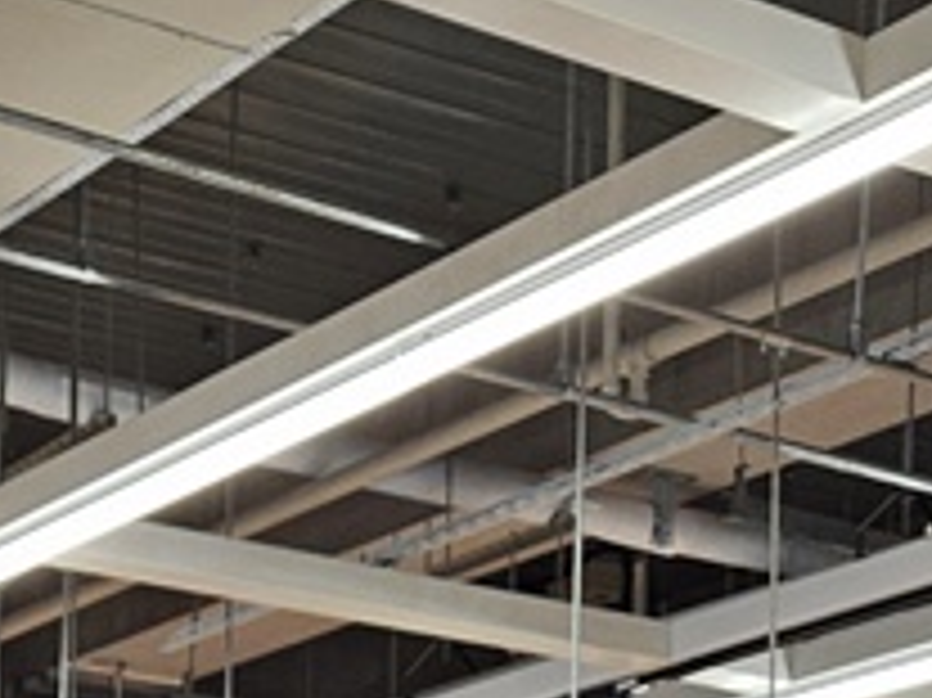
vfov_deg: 11.8
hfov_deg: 17.2
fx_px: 2987
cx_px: -95
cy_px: 1423
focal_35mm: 111
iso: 100
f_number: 1.8
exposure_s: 1/180
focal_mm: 5.4
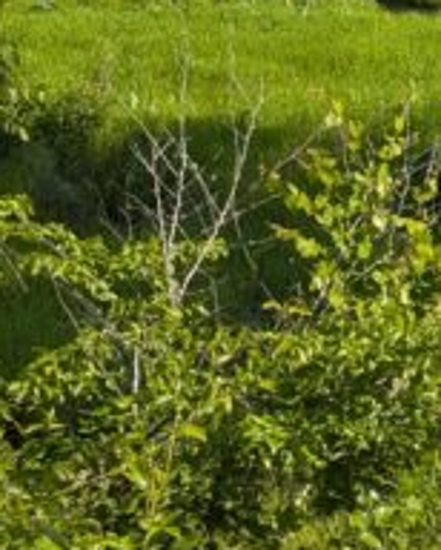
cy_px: -83
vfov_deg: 14.9
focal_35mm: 125
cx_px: 723
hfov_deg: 11.7
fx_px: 2036
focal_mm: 6.9
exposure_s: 1/735
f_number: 1.68
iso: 21
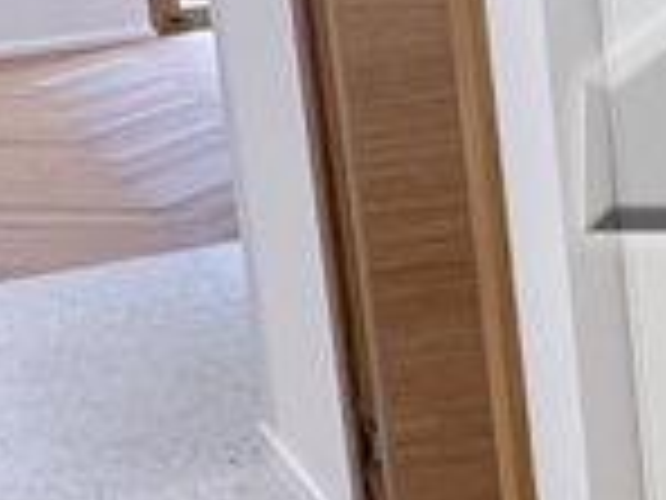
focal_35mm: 94
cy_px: 108
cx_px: 1226
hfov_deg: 16.9
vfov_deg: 15.6
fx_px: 1809
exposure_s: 1/50
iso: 640
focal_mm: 1.57
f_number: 1.8
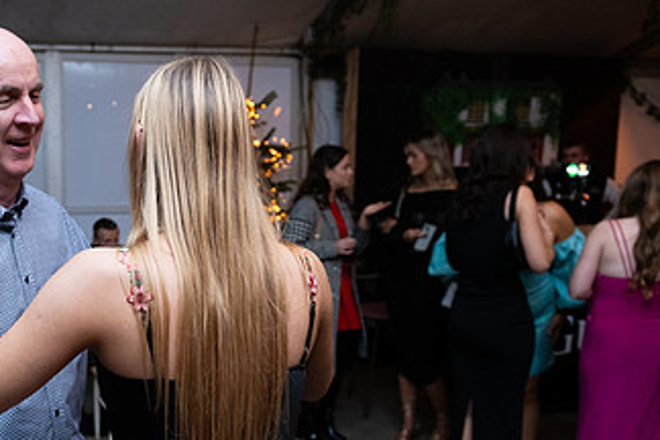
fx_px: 788
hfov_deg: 44.1
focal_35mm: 43
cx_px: 173
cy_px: 302
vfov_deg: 30.9
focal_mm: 24
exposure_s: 1/160
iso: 800
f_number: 3.5
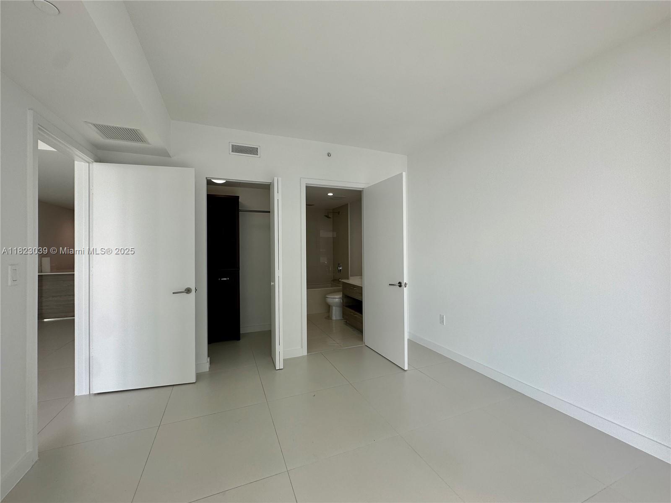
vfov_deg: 85.7
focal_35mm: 14
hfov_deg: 102.1
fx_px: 271
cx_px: 336
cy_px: 252
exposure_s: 1/99
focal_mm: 2.22
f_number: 2.2
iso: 40
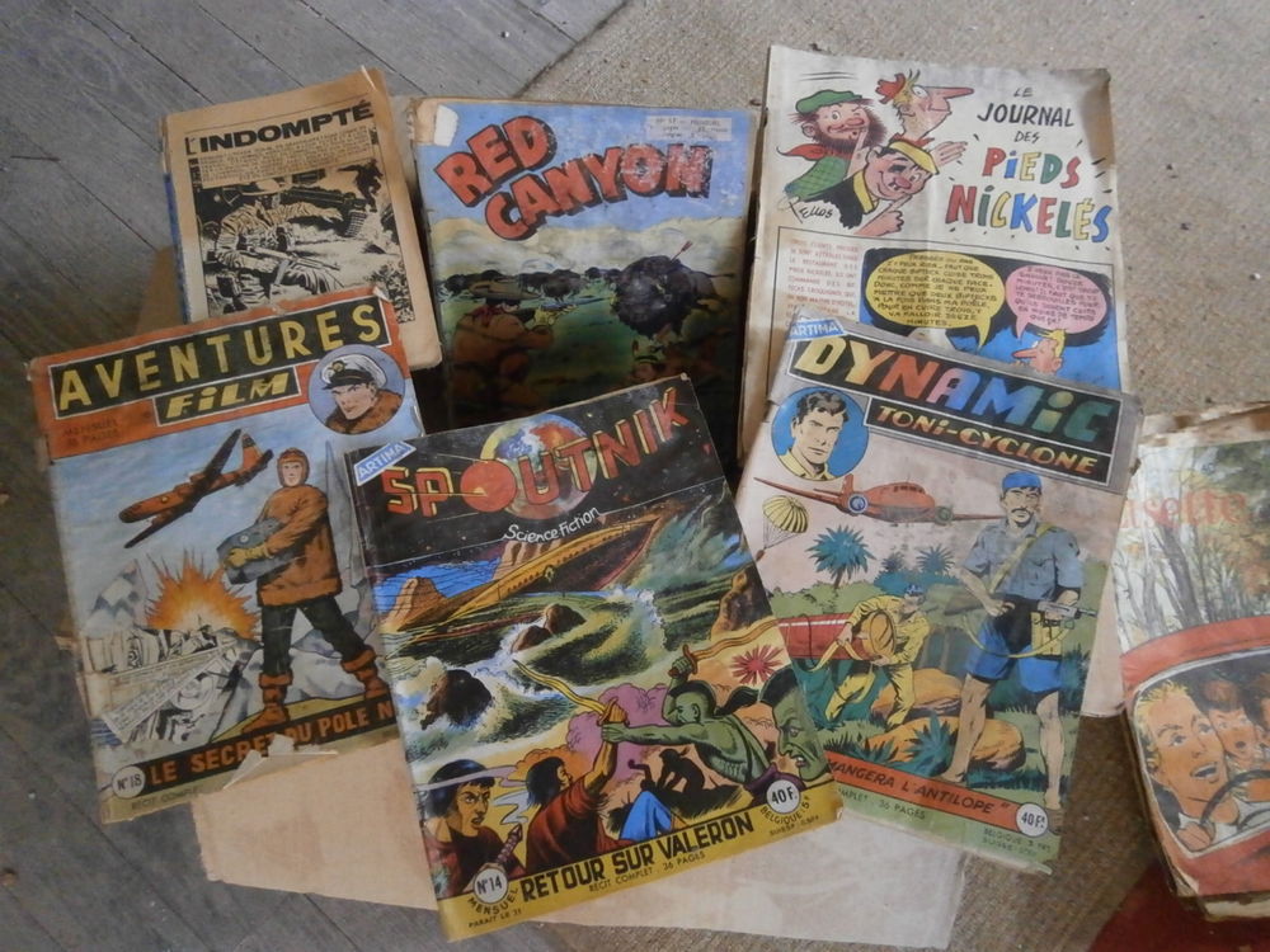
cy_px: 476
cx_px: 635
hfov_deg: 67.3
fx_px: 954
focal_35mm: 26
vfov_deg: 53.1
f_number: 2.8
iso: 800
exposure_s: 1/200
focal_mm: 4.7
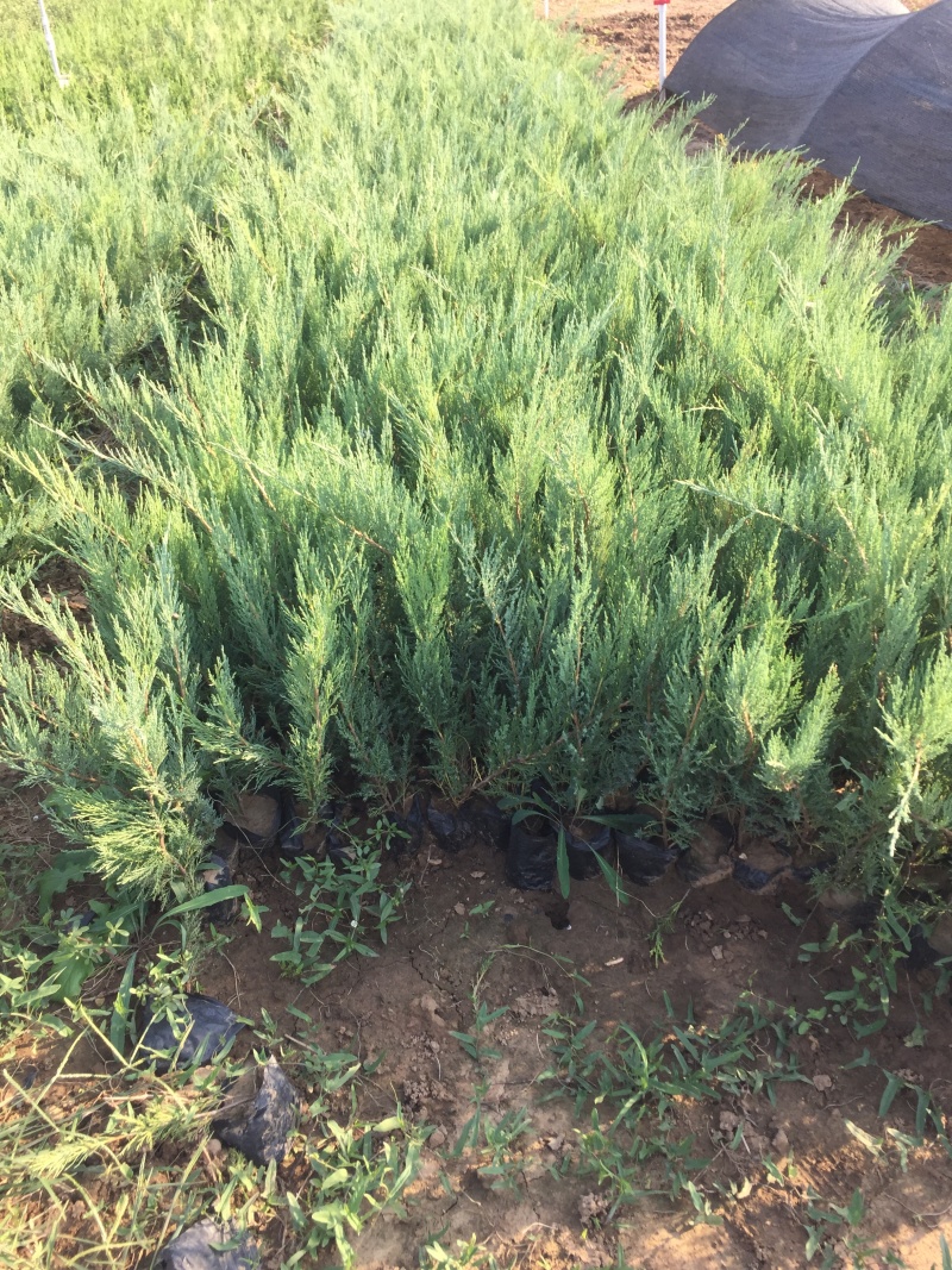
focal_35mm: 29
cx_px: 476
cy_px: 635
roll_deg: +2.9
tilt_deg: -32.2
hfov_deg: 48.2
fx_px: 1064
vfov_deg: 61.7
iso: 32
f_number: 2.2
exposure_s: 1/332
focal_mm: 4.15
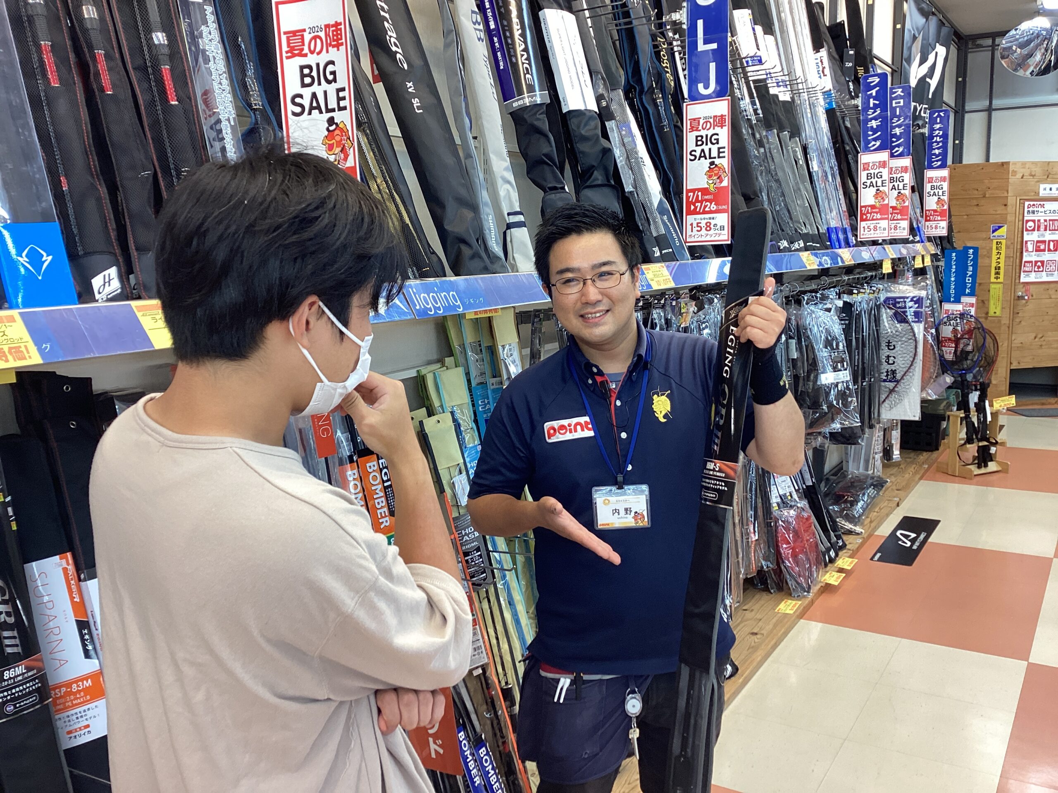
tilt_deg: -7.9
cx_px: 529
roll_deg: -0.5
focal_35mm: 31
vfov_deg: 45.4
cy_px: 396
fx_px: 947
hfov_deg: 58.4
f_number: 2.4
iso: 80
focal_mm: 3.3
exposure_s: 1/60
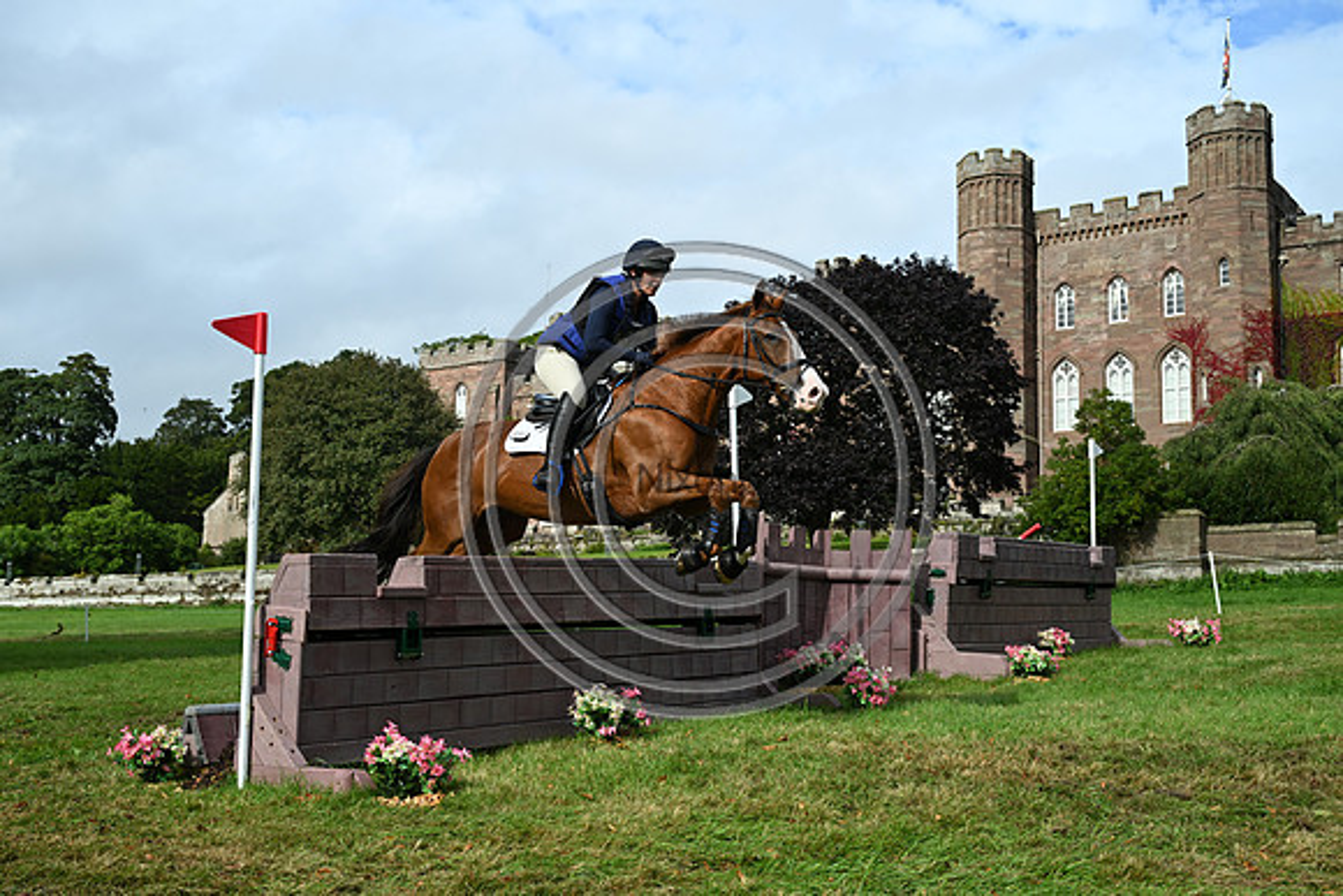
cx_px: 672
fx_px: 1493
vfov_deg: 33.4
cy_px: 448
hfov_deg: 48.4
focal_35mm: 40
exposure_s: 1/1250
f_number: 5.6
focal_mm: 40
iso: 250
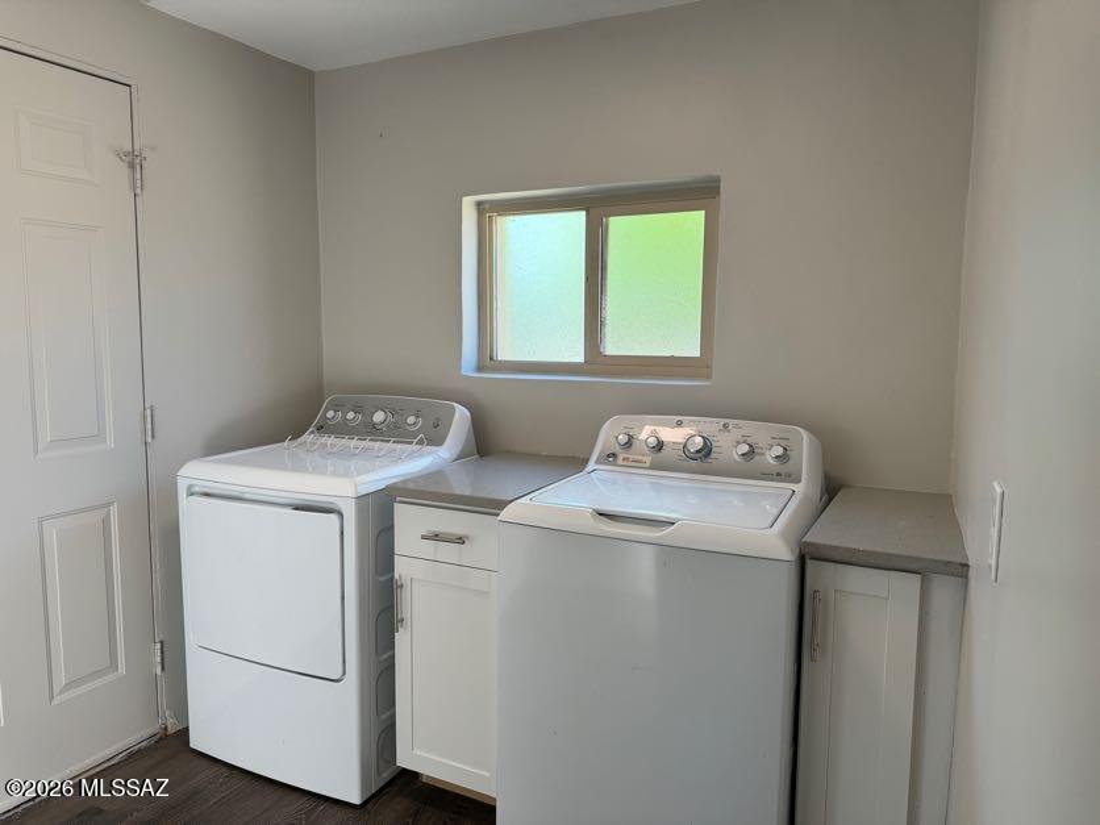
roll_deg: -0.1
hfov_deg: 71.6
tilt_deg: -6.6
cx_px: 550
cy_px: 412
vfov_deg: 56.8
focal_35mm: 24
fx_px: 763
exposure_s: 1/134
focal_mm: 6.76
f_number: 1.78
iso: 100
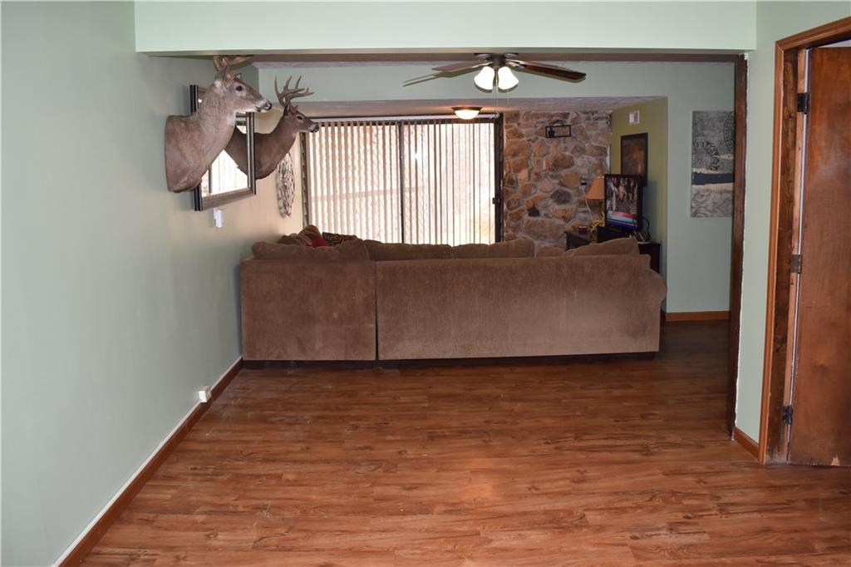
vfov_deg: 43.6
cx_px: 426
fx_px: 709
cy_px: 284
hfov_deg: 61.9
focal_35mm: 30
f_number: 4.5
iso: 800
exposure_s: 1/80
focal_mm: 20
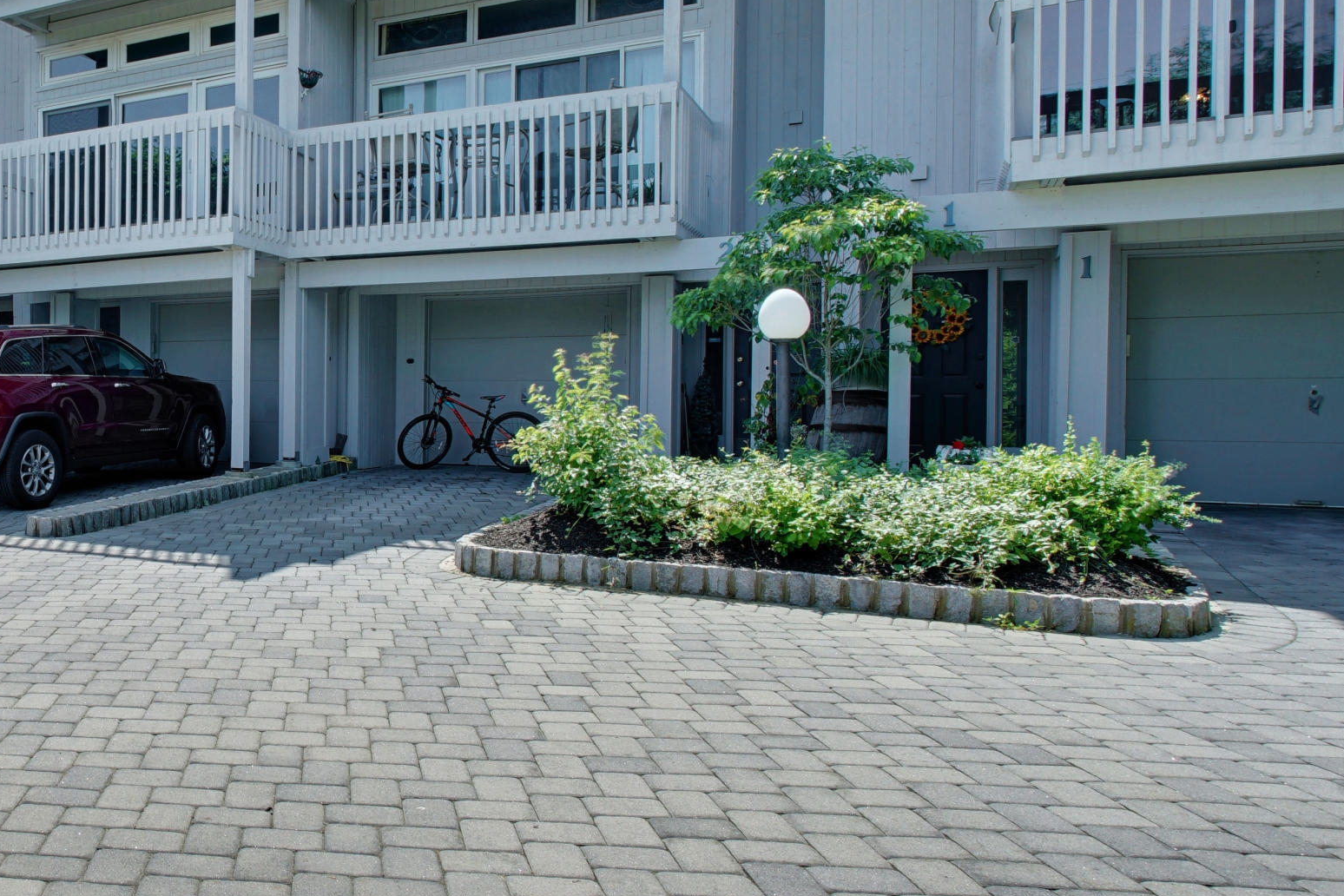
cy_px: 399
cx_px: 110
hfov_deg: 52.3
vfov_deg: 42.3
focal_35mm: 31
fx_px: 1157
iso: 200
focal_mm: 16
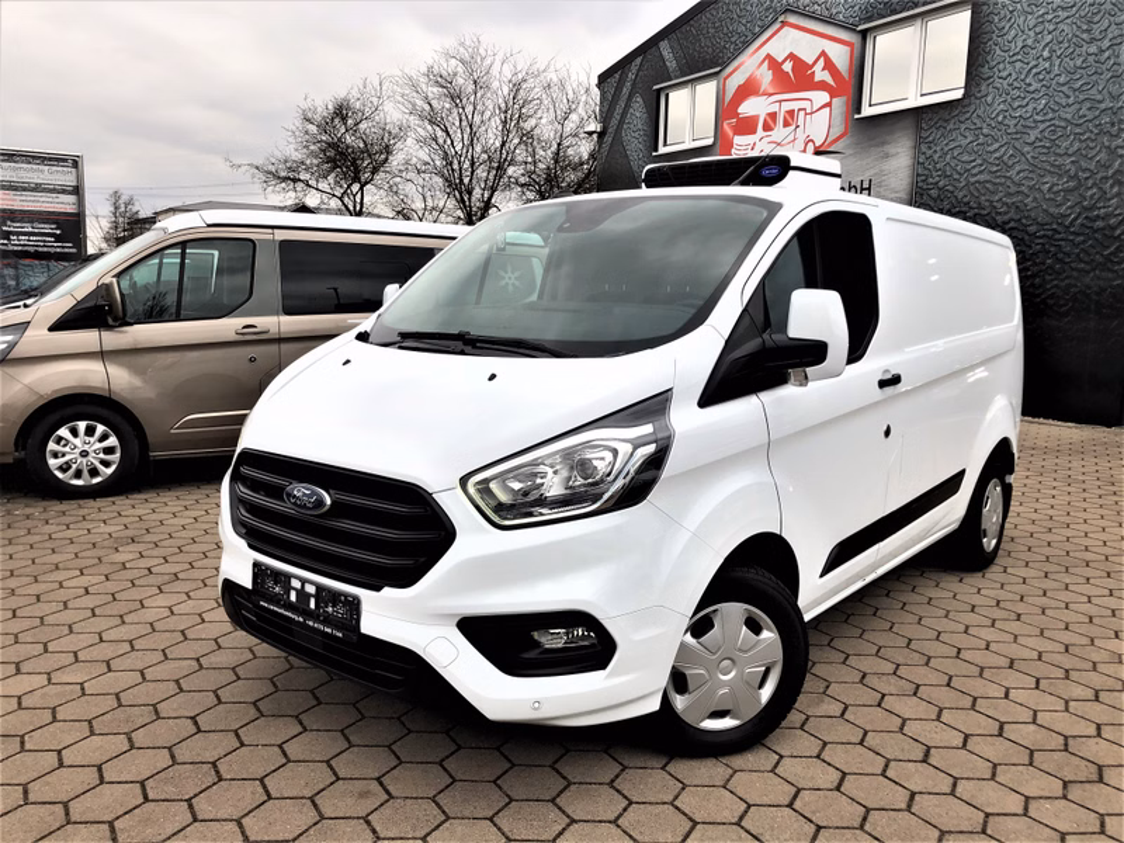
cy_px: 422
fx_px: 909
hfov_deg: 63.4
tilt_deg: -7.2
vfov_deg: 49.7
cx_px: 562
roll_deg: -1.6
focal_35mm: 28
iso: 20
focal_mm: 4
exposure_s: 1/209
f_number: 1.8
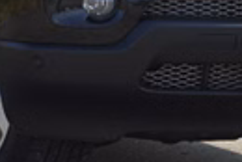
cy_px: 0
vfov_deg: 3.9
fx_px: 2382
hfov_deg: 5.8
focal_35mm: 354
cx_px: 156
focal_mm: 48
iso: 100
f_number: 7.1
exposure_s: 1/200
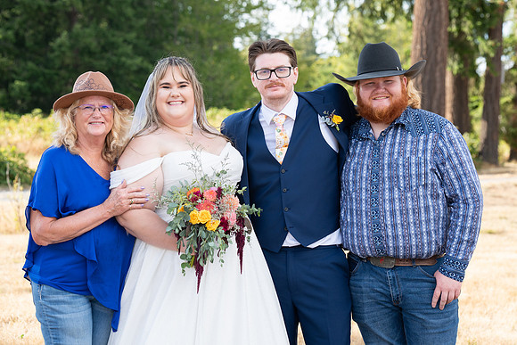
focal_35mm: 92
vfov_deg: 14.9
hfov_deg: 22.2
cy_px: 166
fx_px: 1315
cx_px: 266
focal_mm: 88
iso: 250
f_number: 5
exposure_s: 1/320
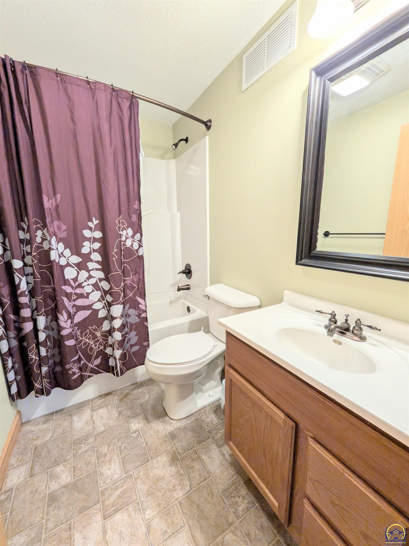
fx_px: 205
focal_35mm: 13
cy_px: 273
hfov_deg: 89.9
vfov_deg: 106.2
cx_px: 204
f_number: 2.2
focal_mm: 1.54
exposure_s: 1/30
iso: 63
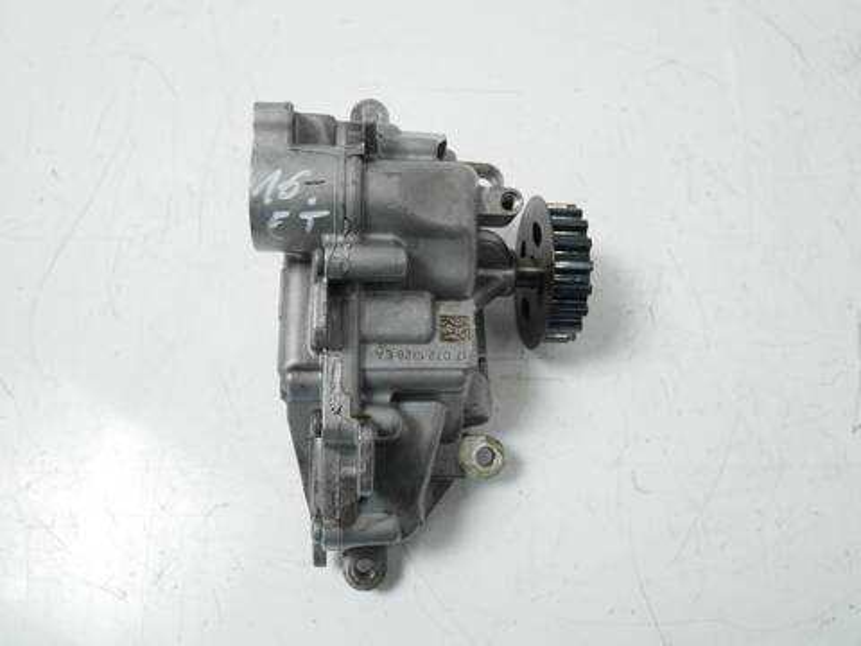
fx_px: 696
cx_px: 430
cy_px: 323
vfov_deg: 49.7
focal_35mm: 28
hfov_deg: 63.4
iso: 320
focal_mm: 14
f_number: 3.6
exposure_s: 1/60
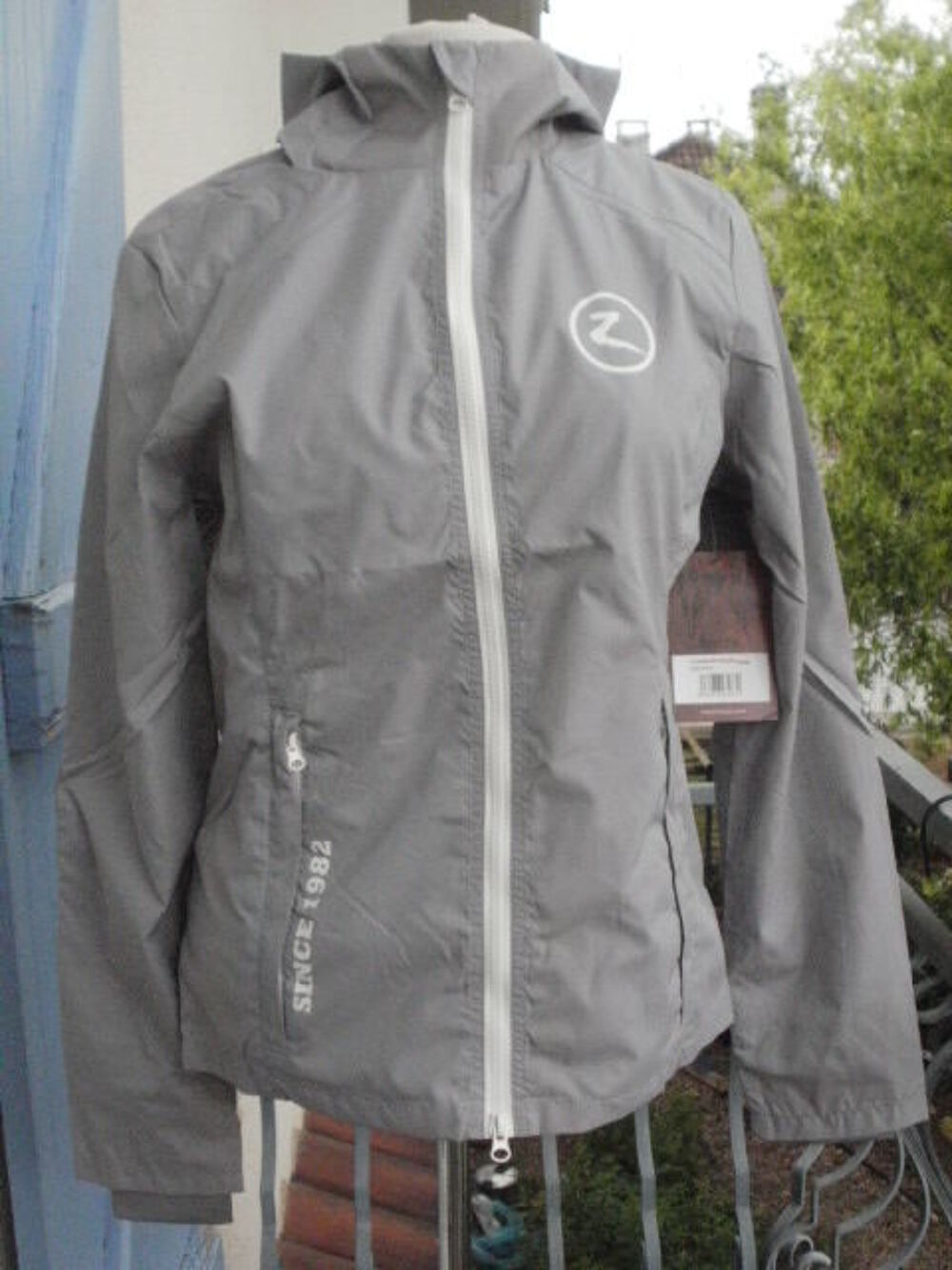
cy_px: 635
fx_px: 1613
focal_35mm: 44
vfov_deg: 42.9
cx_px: 476
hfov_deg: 32.9
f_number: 4
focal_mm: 7.7
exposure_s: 1/160
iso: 800
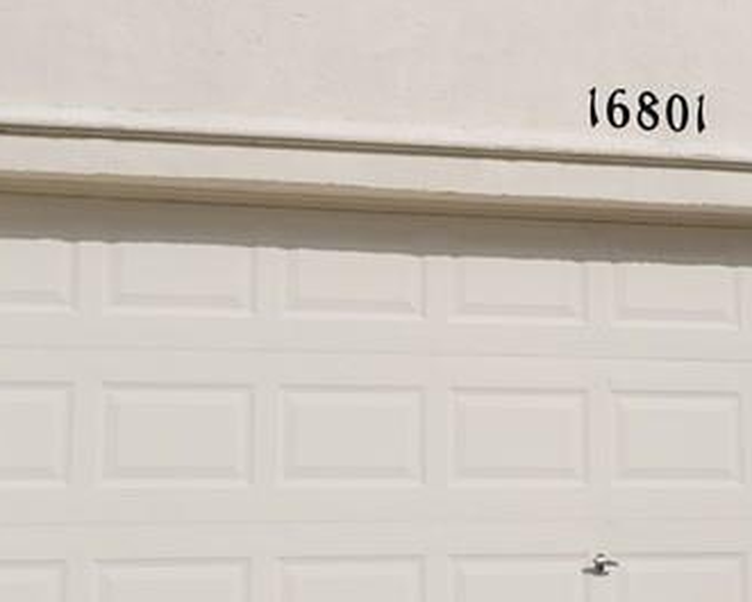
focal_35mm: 118
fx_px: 2627
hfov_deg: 16.3
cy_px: -98
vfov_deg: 12.8
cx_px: 448
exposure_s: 1/1799
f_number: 1.8
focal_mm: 7
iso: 20
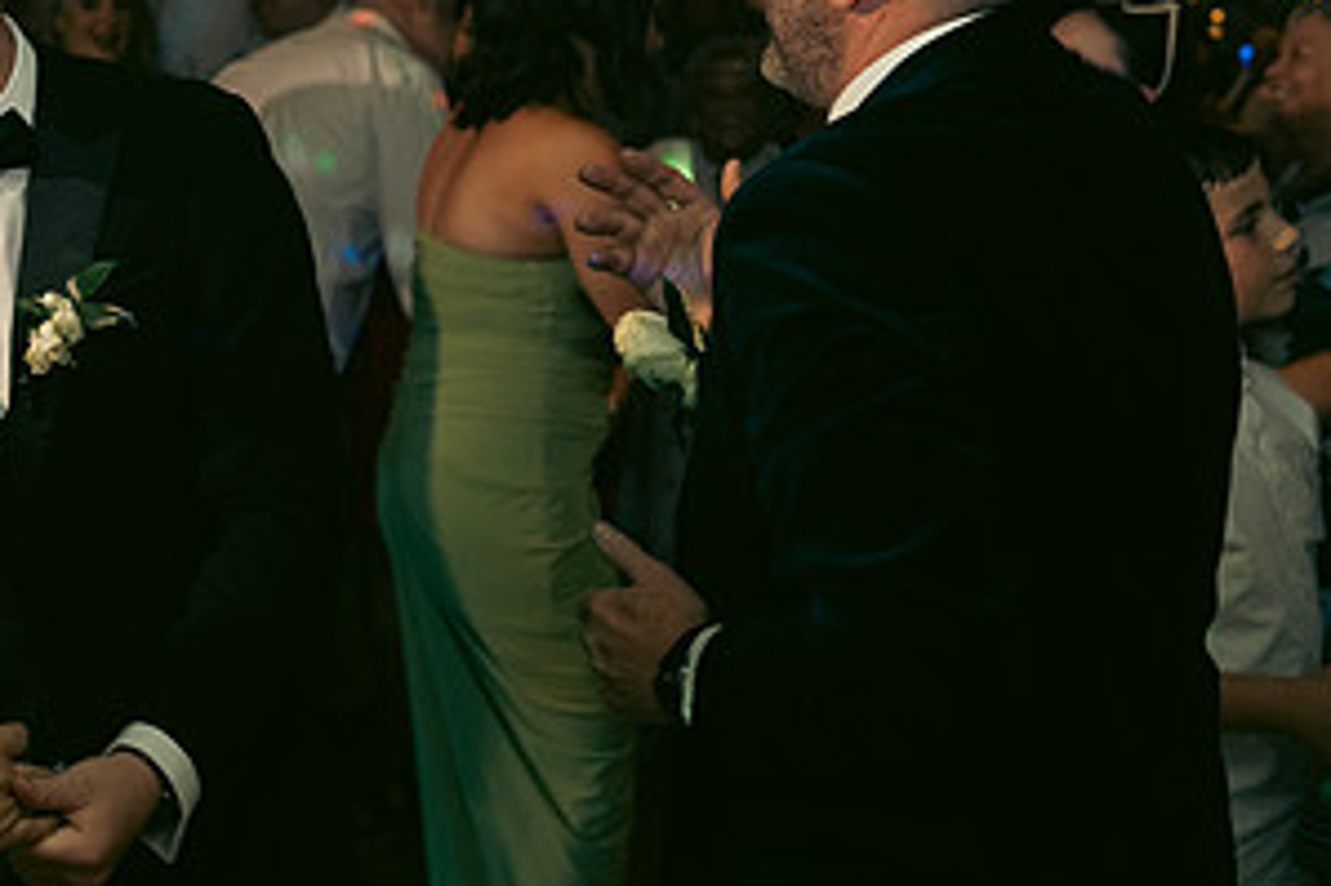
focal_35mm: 68
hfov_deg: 28.2
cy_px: 309
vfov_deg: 19.9
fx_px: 2513
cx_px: 67
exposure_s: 1/160
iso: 2500
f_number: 3.5
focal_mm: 35
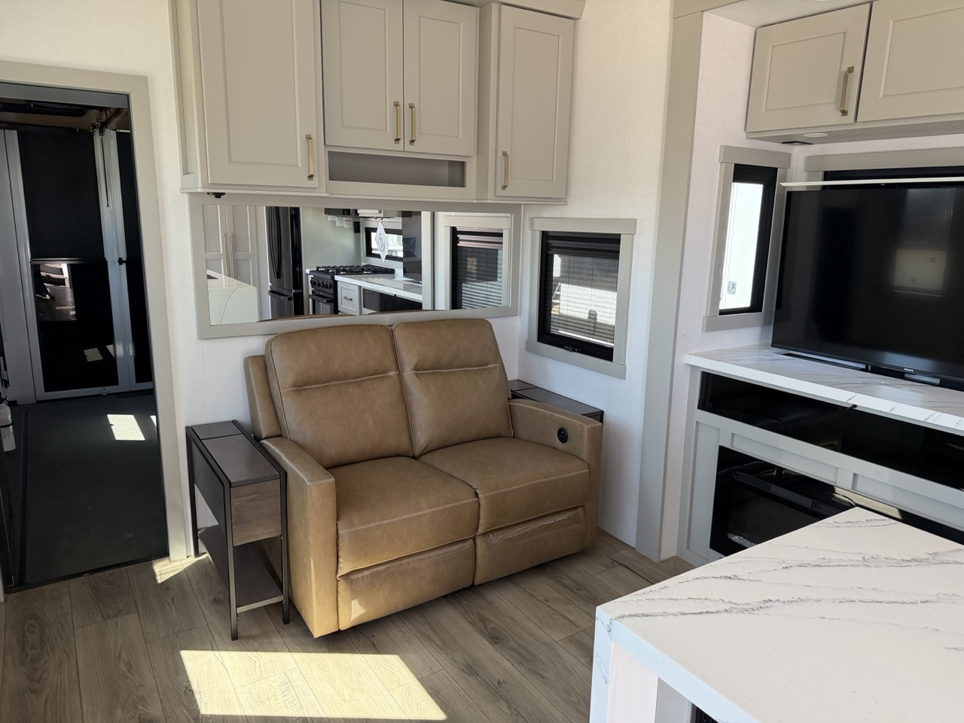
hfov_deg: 71.6
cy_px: 362
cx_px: 482
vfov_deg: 56.8
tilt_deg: -13.2
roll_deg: -1.1
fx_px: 668
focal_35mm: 24
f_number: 1.78
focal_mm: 6.76
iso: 160
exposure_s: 1/156
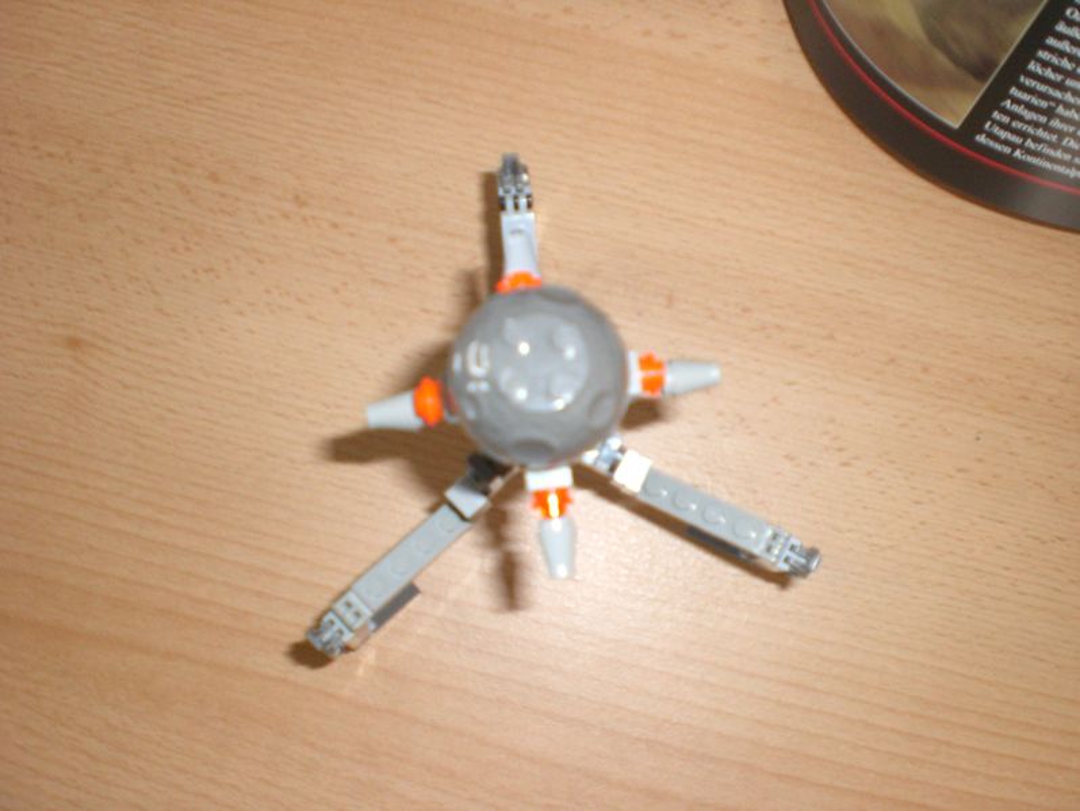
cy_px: 406
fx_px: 1186
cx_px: 540
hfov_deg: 49.0
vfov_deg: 37.7
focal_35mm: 38
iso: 200
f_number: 3.1
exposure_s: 1/30
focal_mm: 6.3
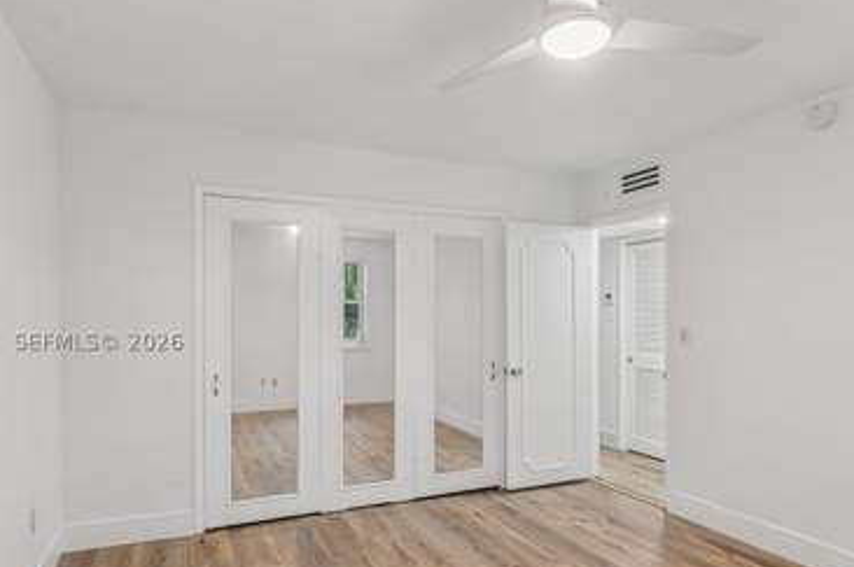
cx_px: 427
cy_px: 340
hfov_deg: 81.3
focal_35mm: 21
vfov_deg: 58.9
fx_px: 498
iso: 200
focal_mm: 16
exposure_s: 1/2.5
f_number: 10
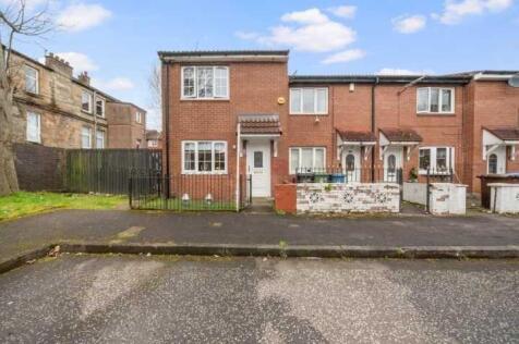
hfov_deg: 112.7
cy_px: 172
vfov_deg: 89.8
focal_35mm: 12
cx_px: 260
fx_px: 173
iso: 640
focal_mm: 12
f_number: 22
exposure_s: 1/50
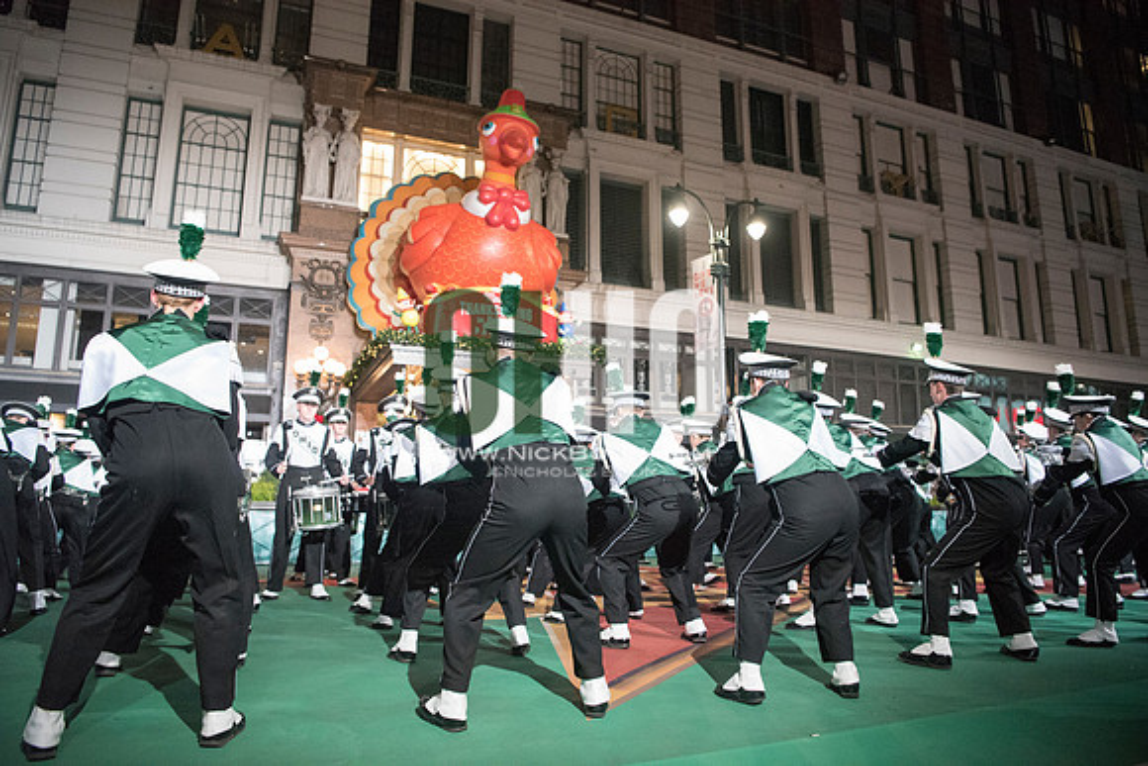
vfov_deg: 53.2
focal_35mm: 24
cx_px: 574
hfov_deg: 73.7
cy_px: 383
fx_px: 765
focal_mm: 24
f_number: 2.8
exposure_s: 1/1250
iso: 8000
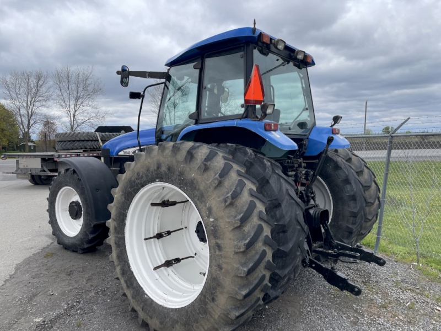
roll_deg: +1.8
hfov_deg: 67.3
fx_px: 331
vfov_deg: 53.1
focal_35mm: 26
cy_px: 166
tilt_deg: -4.9
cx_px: 220
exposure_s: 1/2817
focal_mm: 4.2
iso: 32
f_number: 1.6
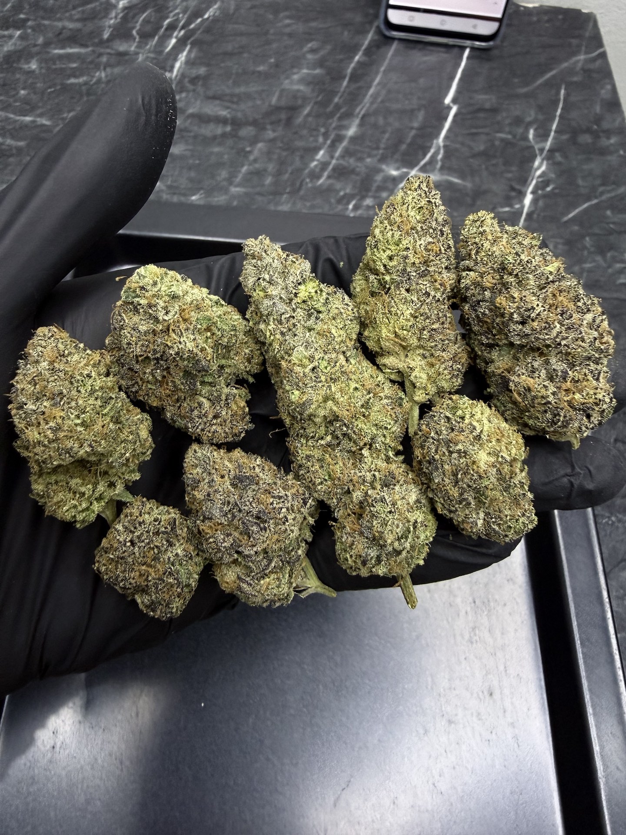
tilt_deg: -62.4
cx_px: 313
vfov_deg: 71.6
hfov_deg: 56.8
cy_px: 418
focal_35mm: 24
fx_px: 579
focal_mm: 2.22
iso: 200
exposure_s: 1/50
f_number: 2.2
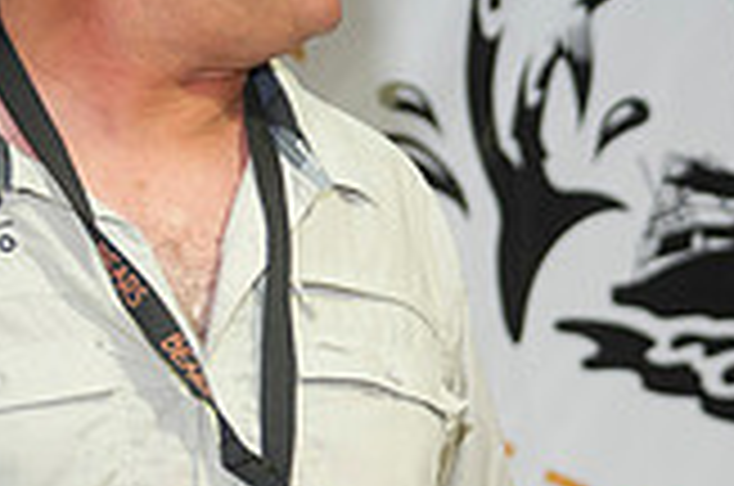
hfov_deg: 11.8
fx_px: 3480
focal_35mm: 171
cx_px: 838
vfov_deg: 8.0
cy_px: 418
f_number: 3.2
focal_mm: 48
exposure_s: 1/250
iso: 500
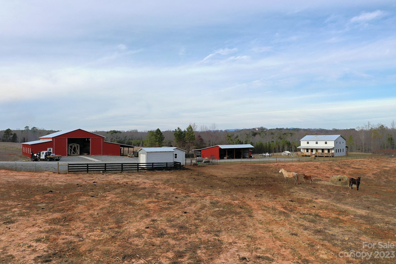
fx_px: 308
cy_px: 132
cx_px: 198
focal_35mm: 28
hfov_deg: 65.5
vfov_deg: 46.4
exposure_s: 1/240
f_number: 5
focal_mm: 10.26
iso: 100
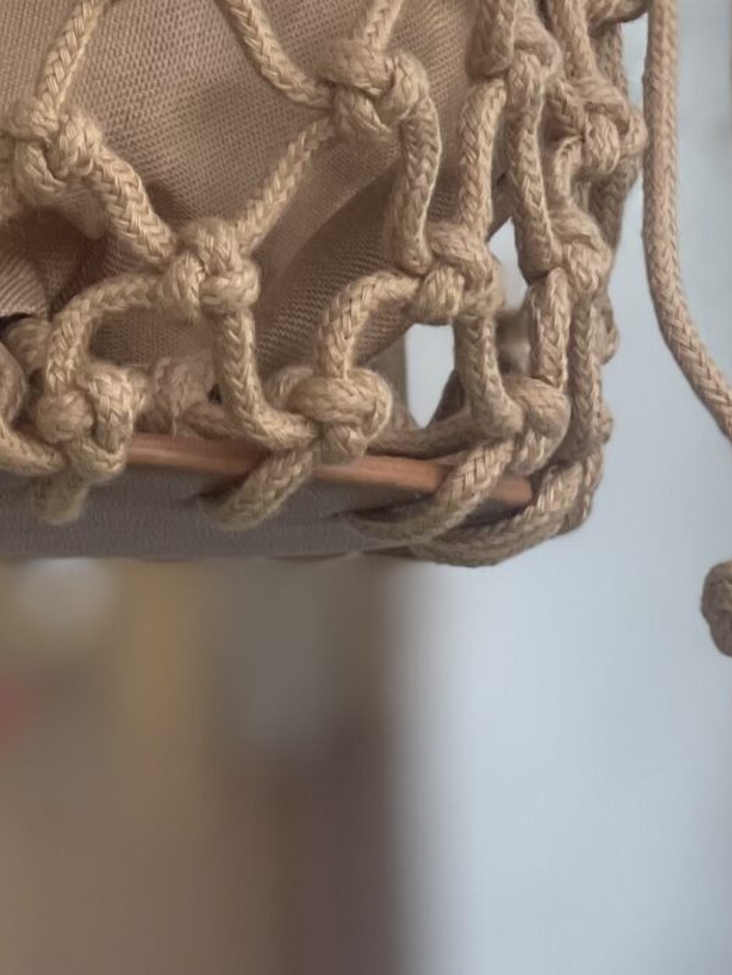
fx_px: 5384
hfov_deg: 7.7
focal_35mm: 191
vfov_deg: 9.8
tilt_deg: +11.0
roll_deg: +1.3
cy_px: -811
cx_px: -136
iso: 32
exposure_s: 1/358
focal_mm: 6
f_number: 2
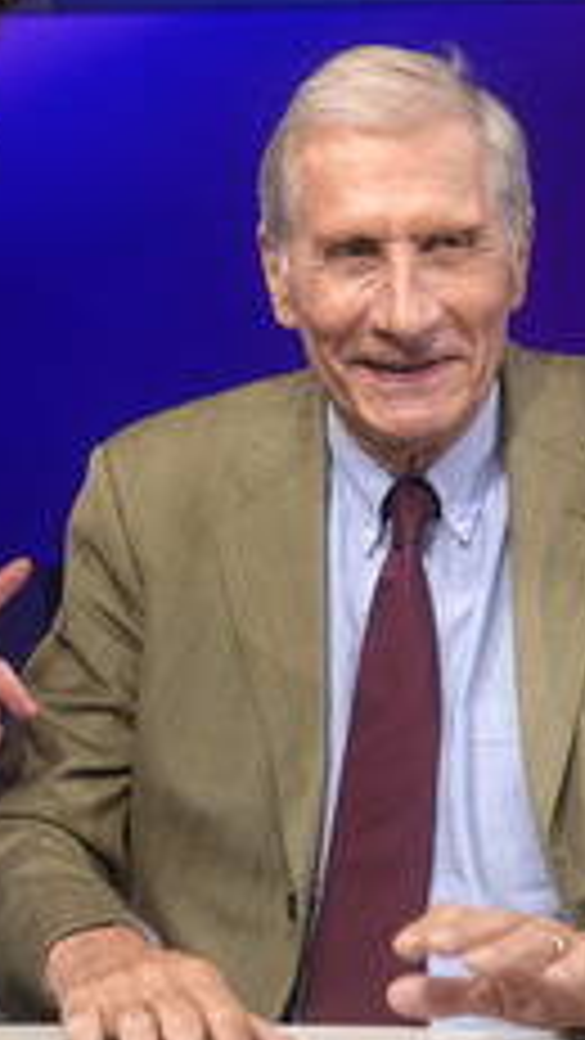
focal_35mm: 92
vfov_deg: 23.2
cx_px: 79
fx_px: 2536
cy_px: 464
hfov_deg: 13.1
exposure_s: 1/250
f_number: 2.2
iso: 640
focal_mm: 30
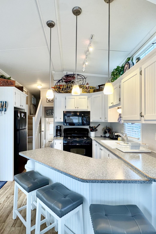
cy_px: 120
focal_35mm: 20
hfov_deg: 61.6
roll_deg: -1.4
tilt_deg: +0.0
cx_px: 67
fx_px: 130
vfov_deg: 84.0
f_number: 2.2
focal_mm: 2.22
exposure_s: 1/120
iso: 200
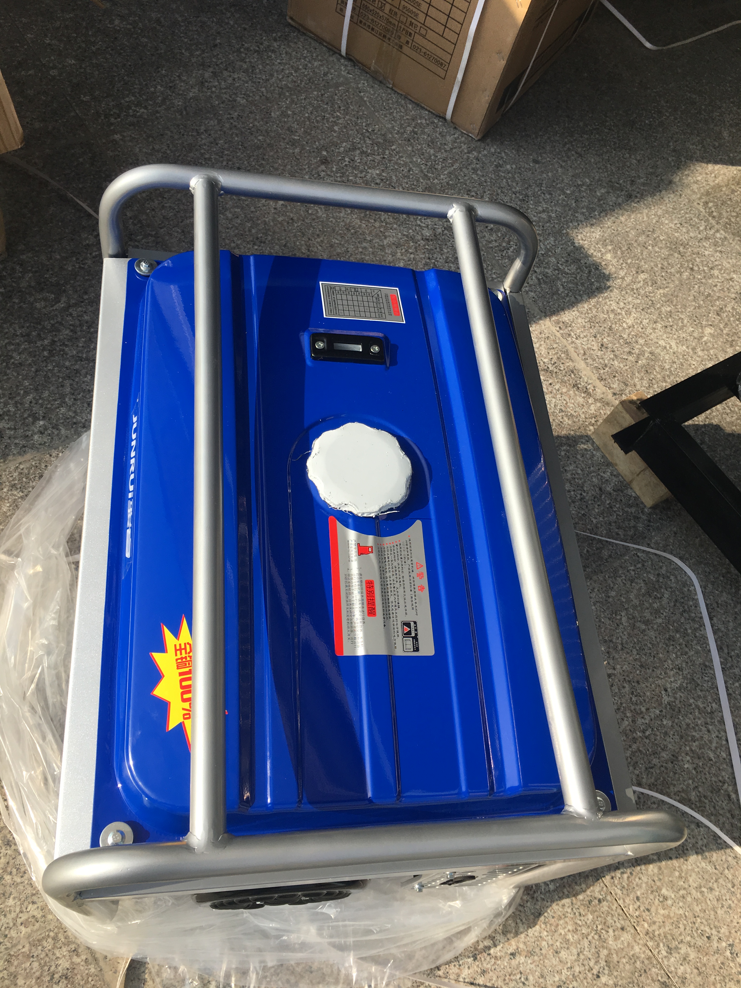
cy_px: 494
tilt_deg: -57.7
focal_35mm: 29
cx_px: 370
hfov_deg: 48.2
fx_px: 828
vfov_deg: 61.7
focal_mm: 4.15
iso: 25
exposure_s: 1/974
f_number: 2.2
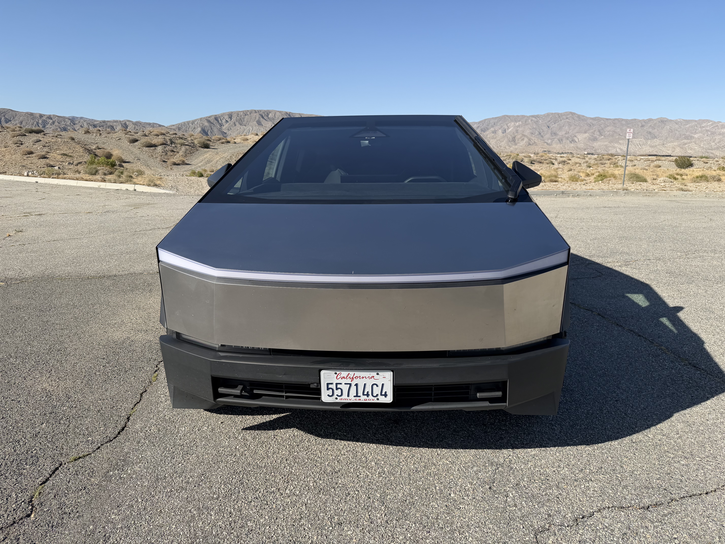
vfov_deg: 56.8
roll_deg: +0.7
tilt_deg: -11.2
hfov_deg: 71.6
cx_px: 362
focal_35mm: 24
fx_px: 503
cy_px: 272
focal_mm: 6.76
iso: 80
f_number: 1.78
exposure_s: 1/4405
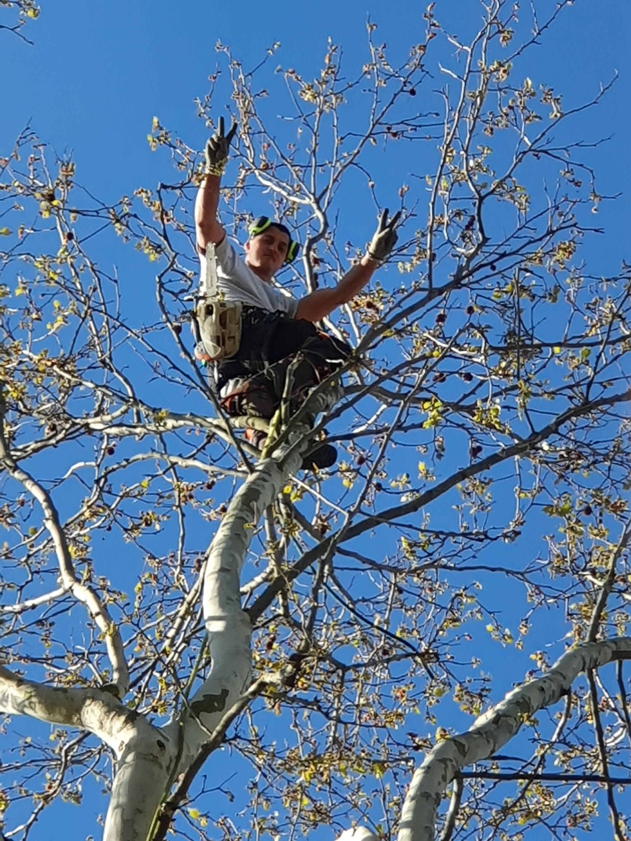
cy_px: 420
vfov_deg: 36.8
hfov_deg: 28.0
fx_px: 1264
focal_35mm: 52
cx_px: 316
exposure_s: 1/528
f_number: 2.4
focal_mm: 6
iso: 50
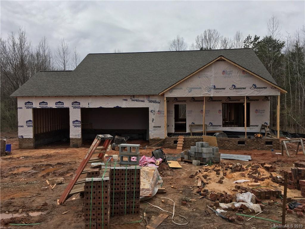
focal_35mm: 29
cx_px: 152
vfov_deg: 48.2
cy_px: 114
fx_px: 256
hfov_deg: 61.7
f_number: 2.2
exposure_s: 1/916
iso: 25
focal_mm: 4.15
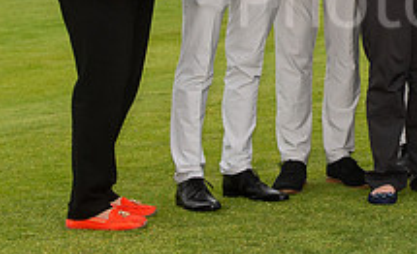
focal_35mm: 209
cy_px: -107
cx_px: 458
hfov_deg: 10.0
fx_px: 2359
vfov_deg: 6.1
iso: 500
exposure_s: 1/250
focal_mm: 70
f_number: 8
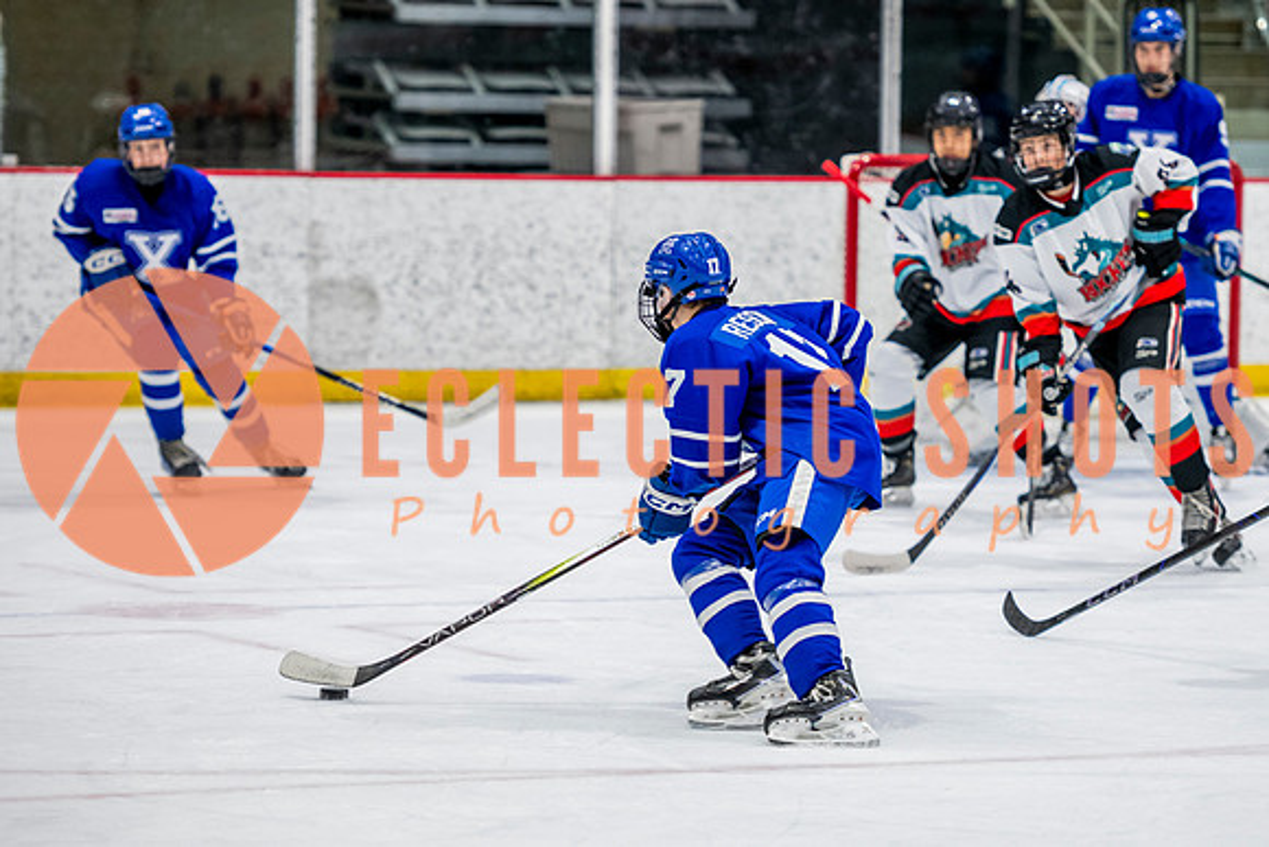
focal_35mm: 201
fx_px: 7085
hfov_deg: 10.2
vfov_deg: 6.8
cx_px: 719
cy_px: 389
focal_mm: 145
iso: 1600
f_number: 3.2
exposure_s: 1/800
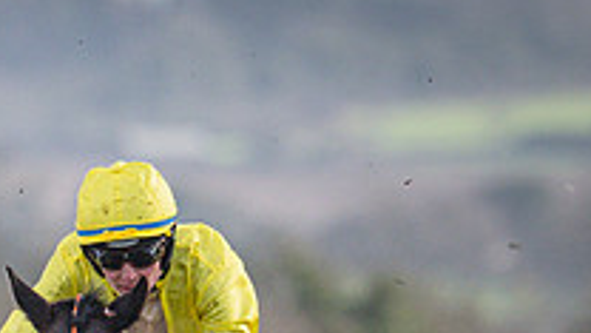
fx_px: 37030
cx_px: -111
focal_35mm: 2363
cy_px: 530
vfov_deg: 0.5
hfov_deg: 0.9
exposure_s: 1/2000
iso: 800
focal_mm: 400
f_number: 5
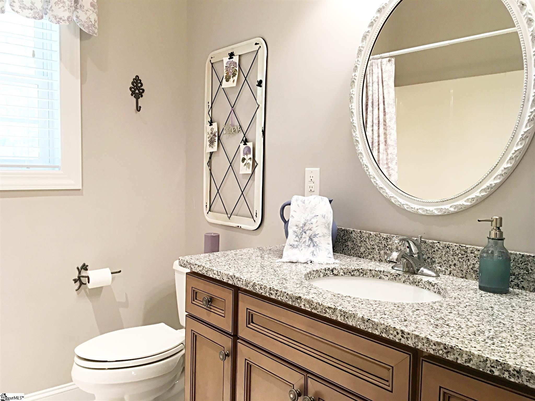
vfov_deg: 48.2
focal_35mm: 29
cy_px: 200
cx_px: 268
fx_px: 448
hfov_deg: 61.7
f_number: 2.2
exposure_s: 1/30
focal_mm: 4.15
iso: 64
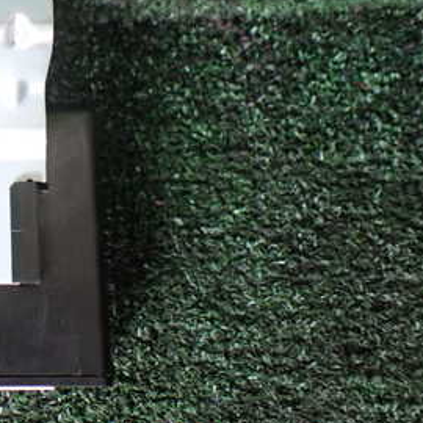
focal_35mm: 59
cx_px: -36
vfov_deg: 28.7
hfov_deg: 26.8
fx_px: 816
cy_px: 108
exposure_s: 1/40
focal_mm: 5.4
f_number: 2.3
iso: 800
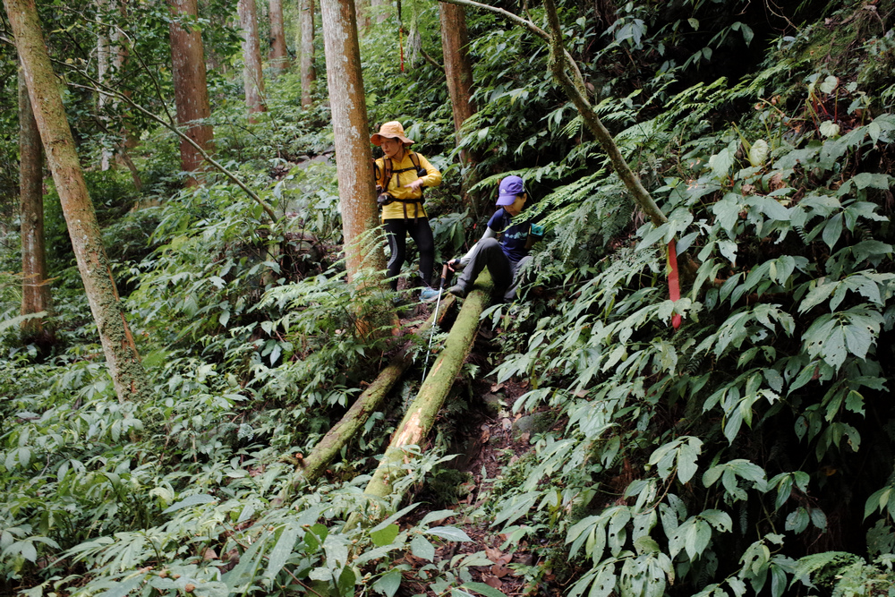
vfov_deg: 46.4
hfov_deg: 65.5
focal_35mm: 28
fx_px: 696
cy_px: 298
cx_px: 448
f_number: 3.2
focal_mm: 18.3
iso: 800
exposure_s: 1/60
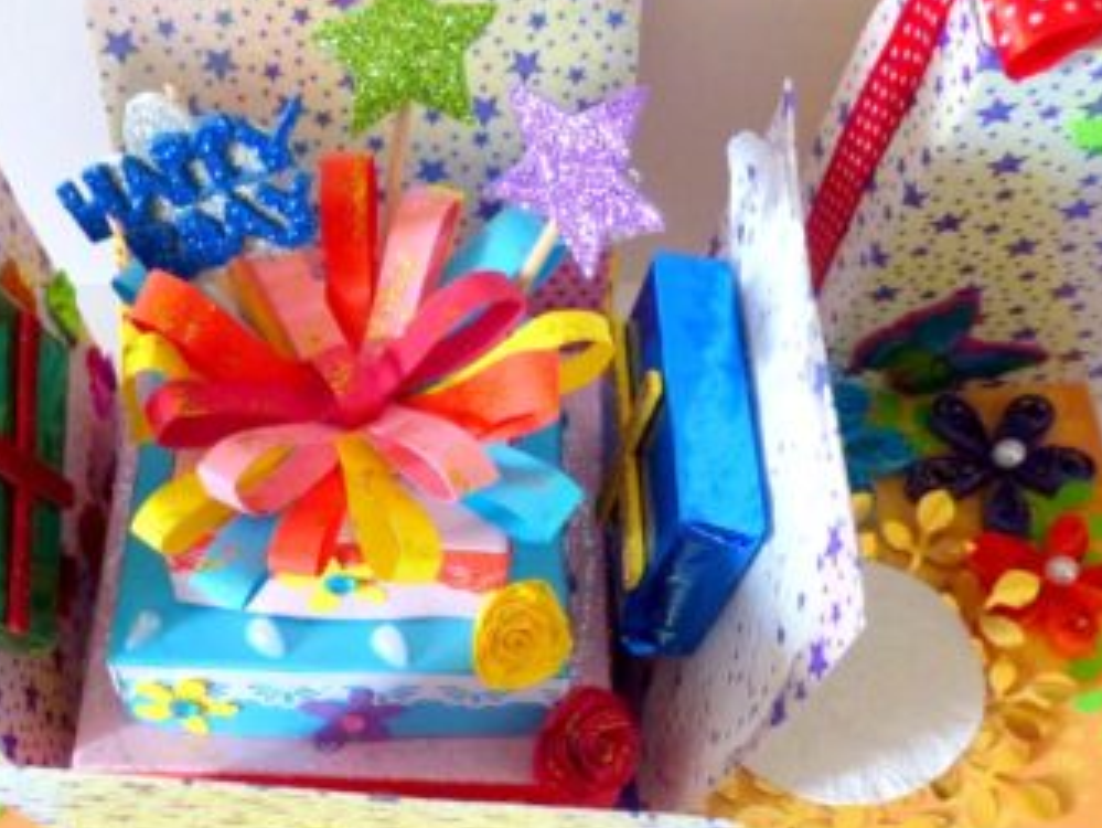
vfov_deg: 31.9
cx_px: 387
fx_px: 1433
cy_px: 556
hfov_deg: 41.6
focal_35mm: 45
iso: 400
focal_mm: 4.5
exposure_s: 1/40
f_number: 2.8
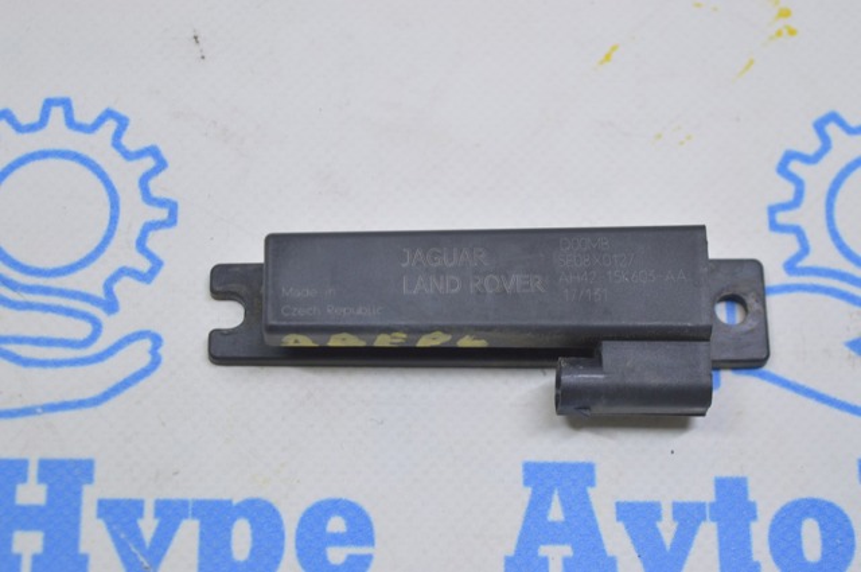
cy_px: 286
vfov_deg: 16.5
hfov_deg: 24.6
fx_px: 1971
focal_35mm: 82
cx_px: 430
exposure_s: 1/20
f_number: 5.6
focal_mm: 55
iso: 400
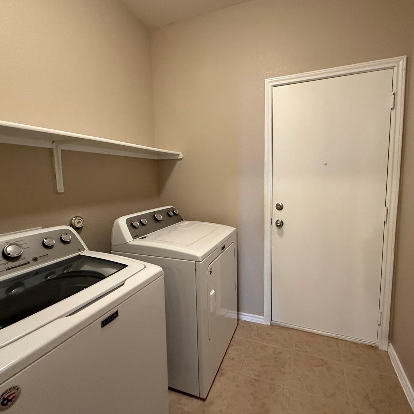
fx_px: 230
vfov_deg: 83.9
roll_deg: +0.9
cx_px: 223
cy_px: 201
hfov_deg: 83.8
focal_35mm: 17
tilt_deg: -5.2
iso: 640
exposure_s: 1/60
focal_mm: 2.22
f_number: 2.2
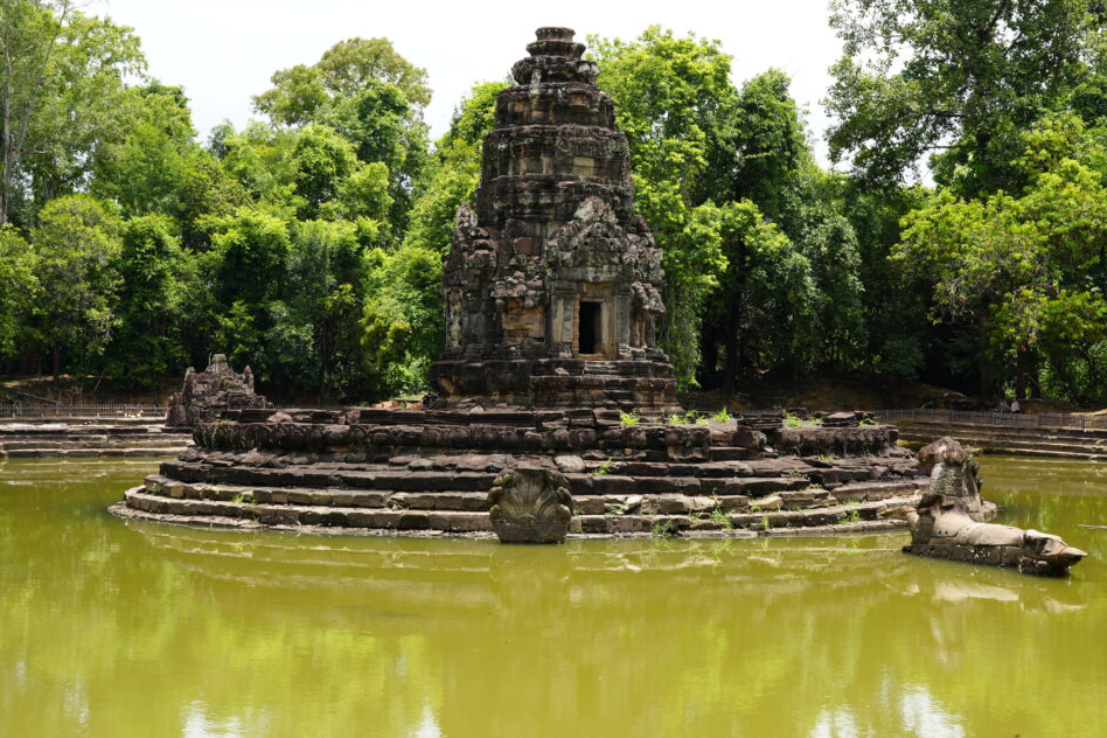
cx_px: 563
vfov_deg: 25.1
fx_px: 1660
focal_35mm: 54
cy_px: 342
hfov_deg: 36.9
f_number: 8
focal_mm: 50
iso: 100
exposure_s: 1/125
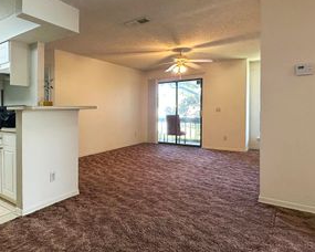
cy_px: 124
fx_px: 224
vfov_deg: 58.8
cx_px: 99
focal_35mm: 24
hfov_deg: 67.9
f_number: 2.2
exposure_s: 1/60
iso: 200
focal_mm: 2.22
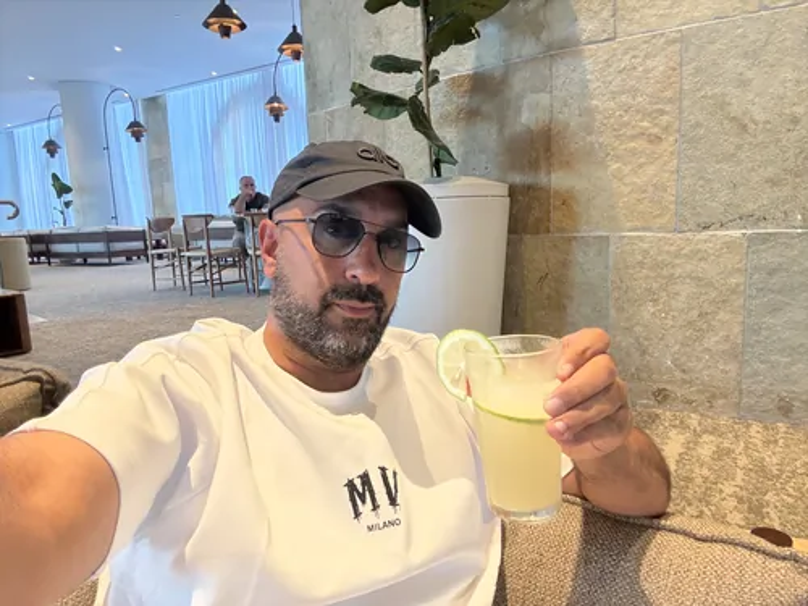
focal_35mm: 23
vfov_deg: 58.9
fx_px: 537
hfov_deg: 73.9
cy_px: 303
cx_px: 404
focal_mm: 2.69
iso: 250
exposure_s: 1/50
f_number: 1.9
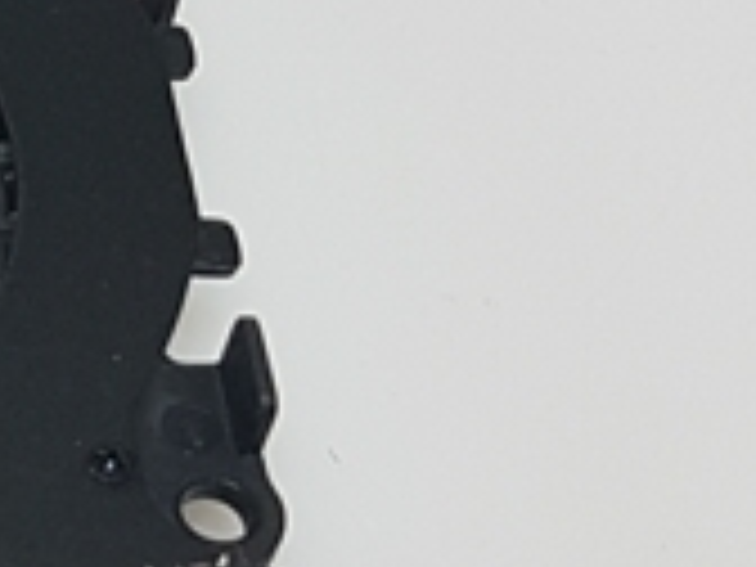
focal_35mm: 156
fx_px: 3407
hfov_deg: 10.9
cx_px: -1026
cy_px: 292
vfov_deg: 9.5
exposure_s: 1/100
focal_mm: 4.2
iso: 80
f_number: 1.7
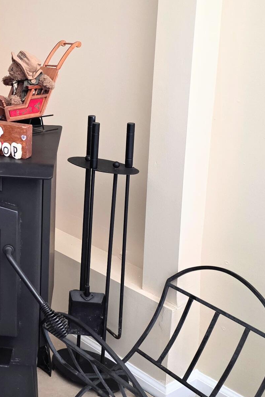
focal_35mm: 60
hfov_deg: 21.3
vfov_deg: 33.2
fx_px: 663
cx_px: -35
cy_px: 139
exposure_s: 1/120
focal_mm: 6.25
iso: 250
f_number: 1.7
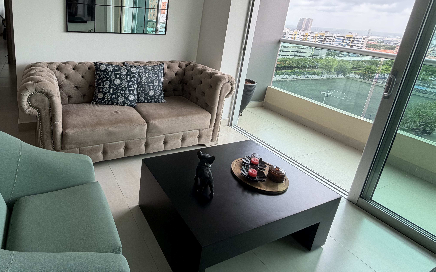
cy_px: 79
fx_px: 250
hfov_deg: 79.5
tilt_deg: -15.4
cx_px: 144
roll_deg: -3.5
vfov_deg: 55.4
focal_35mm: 21
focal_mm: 2.22
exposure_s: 1/195
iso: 40
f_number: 2.2
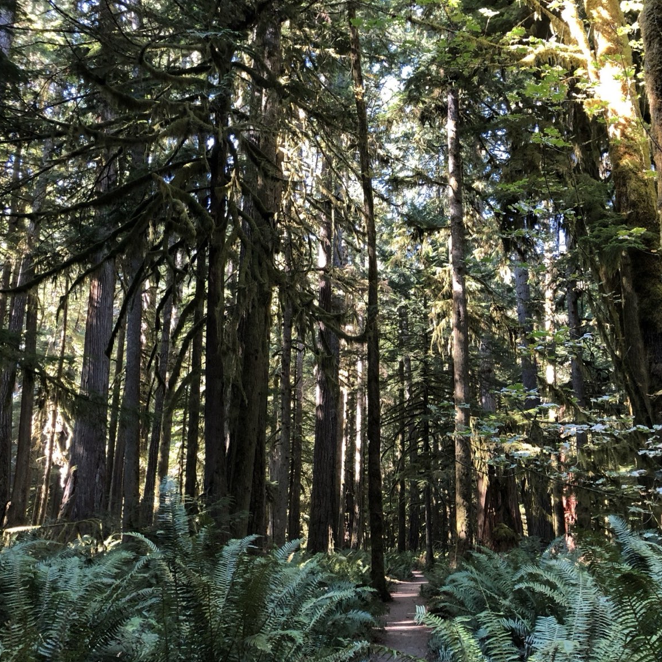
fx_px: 736
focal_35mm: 34
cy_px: 337
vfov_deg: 48.4
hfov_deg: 48.0
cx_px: 411
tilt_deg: +16.2
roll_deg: +1.1
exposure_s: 1/30
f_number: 1.8
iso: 40
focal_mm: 3.99
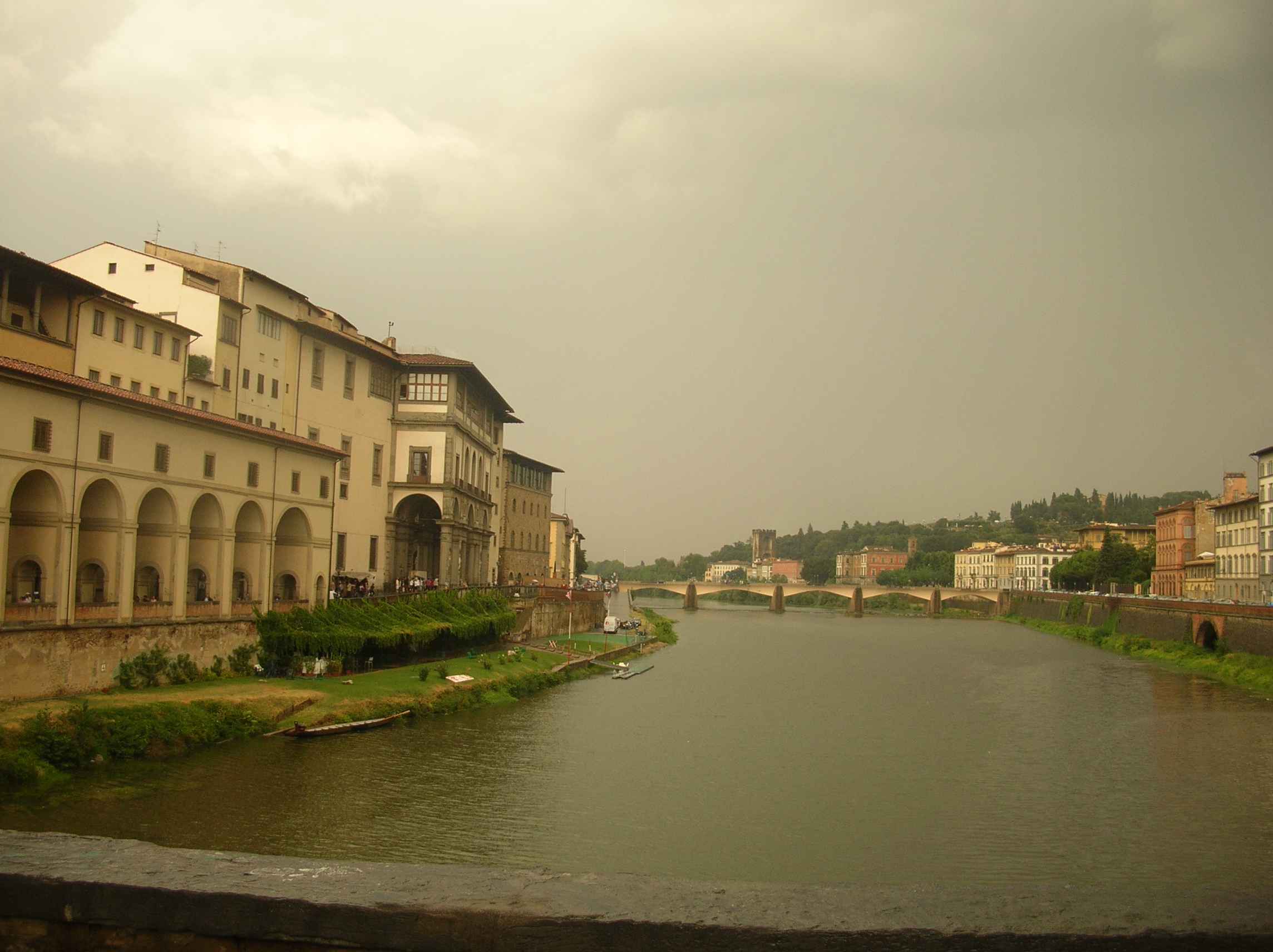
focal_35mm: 35
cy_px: 476
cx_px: 636
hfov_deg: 52.7
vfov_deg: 40.6
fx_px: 1286
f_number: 2.8
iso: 50
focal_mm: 5.8
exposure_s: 1/320
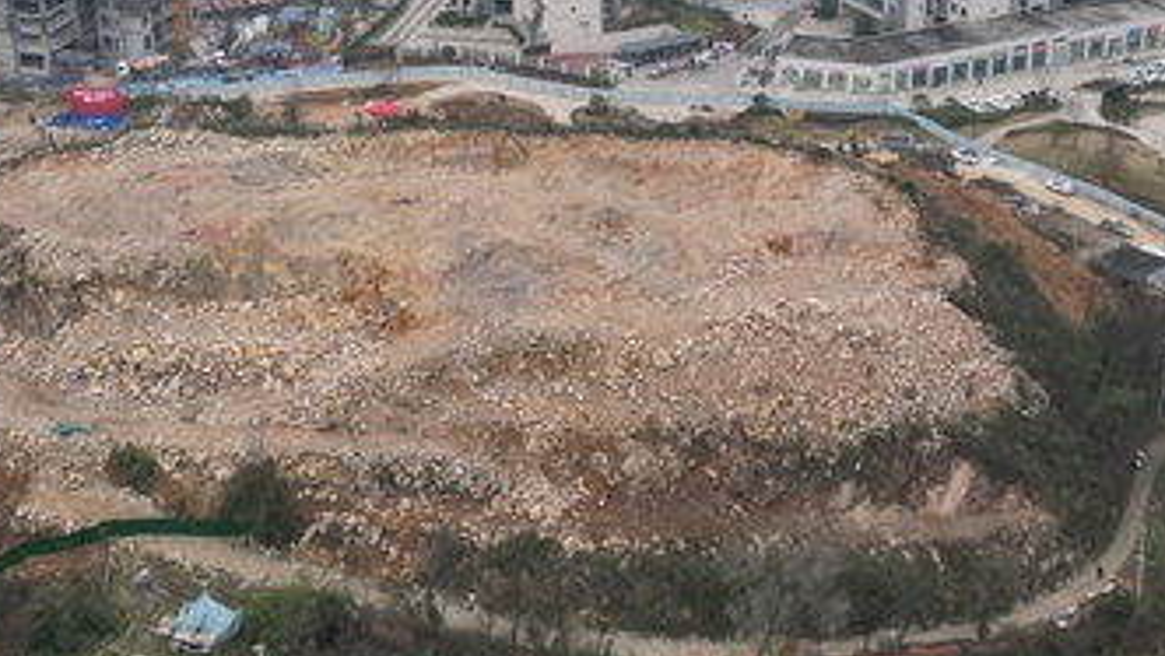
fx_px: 1947
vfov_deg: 18.7
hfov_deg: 33.3
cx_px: 509
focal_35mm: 63
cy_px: 39
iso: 130
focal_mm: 6.72
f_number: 1.7
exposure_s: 1/1250
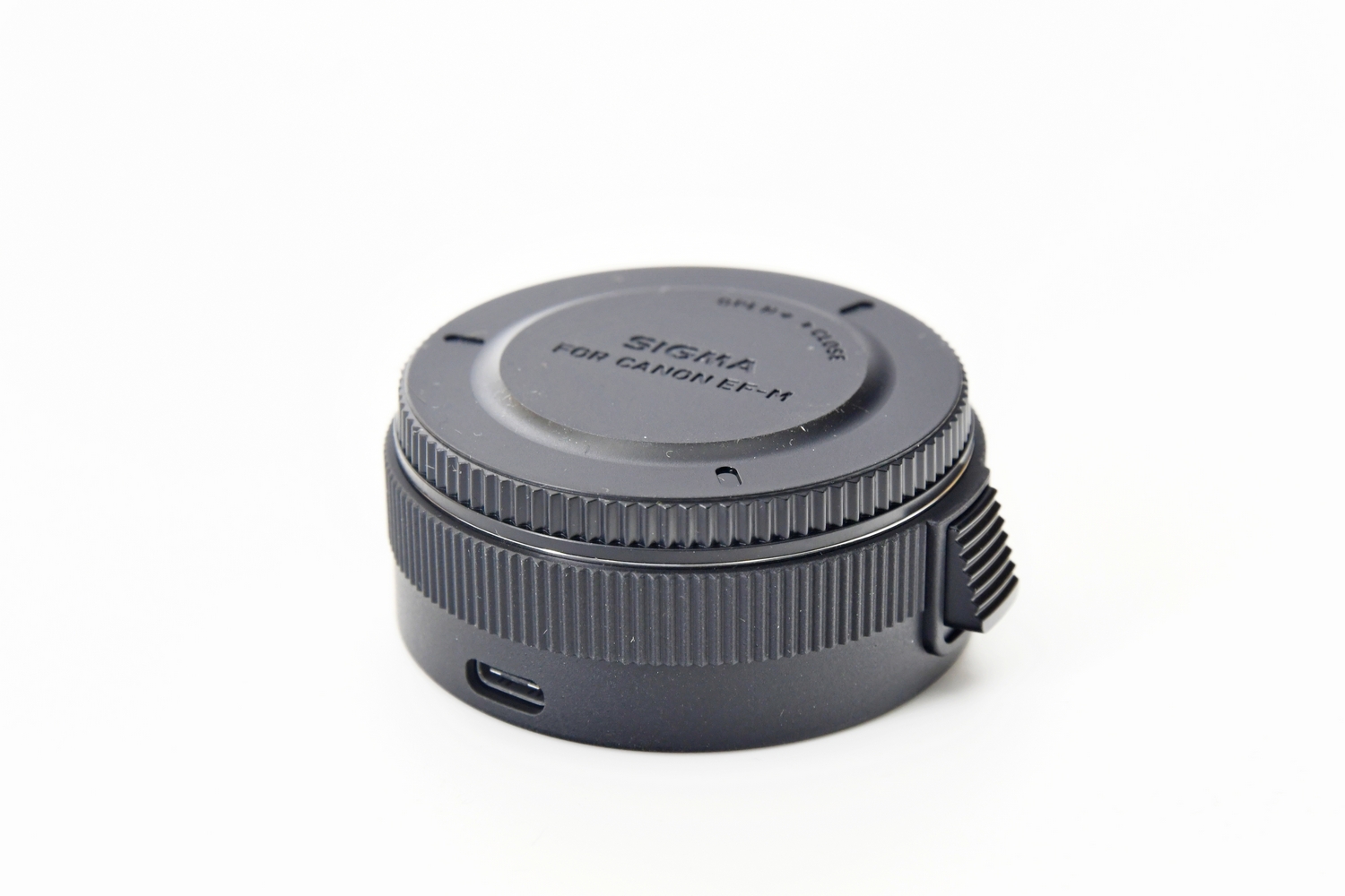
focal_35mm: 105
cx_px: 672
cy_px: 448
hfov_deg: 19.5
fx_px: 3923
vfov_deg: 13.0
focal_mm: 70
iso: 1250
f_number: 8
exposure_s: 1/125
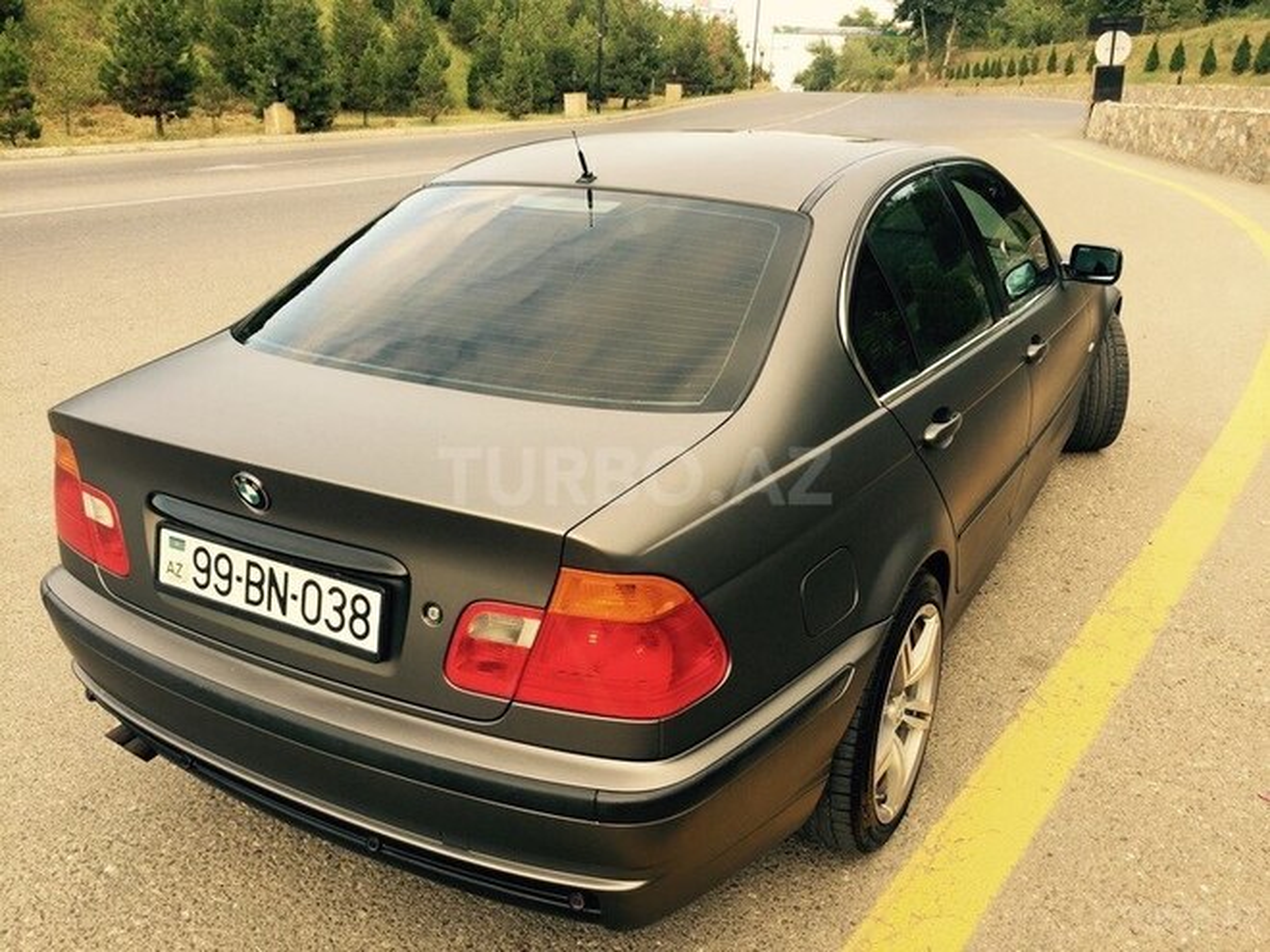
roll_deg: -2.9
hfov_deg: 61.7
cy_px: 476
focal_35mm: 29
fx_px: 1064
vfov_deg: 48.2
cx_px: 635
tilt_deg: -20.5
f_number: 2.2
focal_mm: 4.15
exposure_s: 1/167
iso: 32
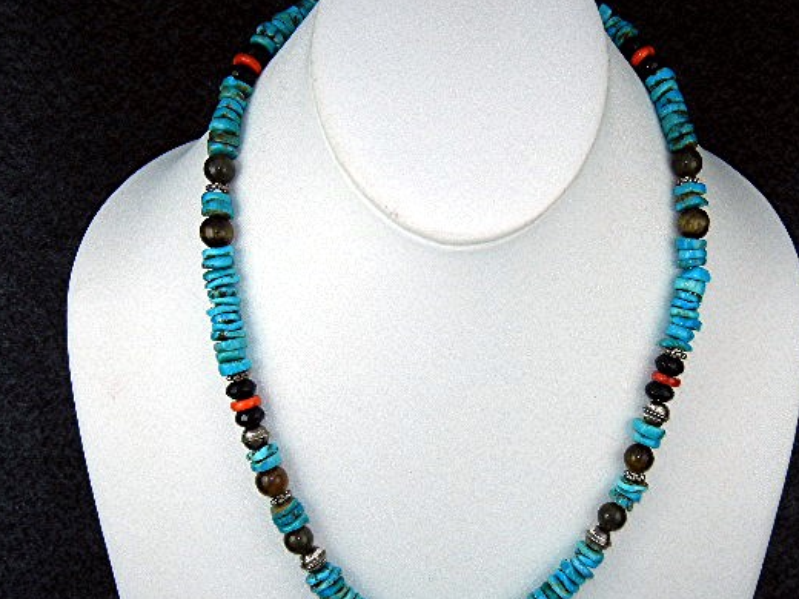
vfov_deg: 30.2
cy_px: 335
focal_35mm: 48
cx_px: 449
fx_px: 1108
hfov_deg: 39.6
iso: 160
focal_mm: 7.1
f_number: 3.7
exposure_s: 1/59.2
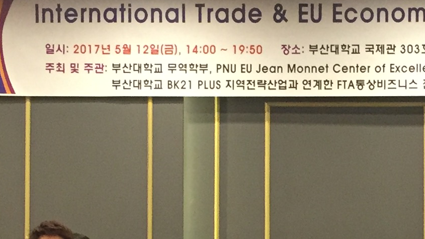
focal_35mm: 122
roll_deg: -0.7
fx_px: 1375
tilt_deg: +0.4
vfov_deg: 9.7
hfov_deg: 17.5
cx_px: 277
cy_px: 321
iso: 250
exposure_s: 1/30
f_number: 2.2
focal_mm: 4.15
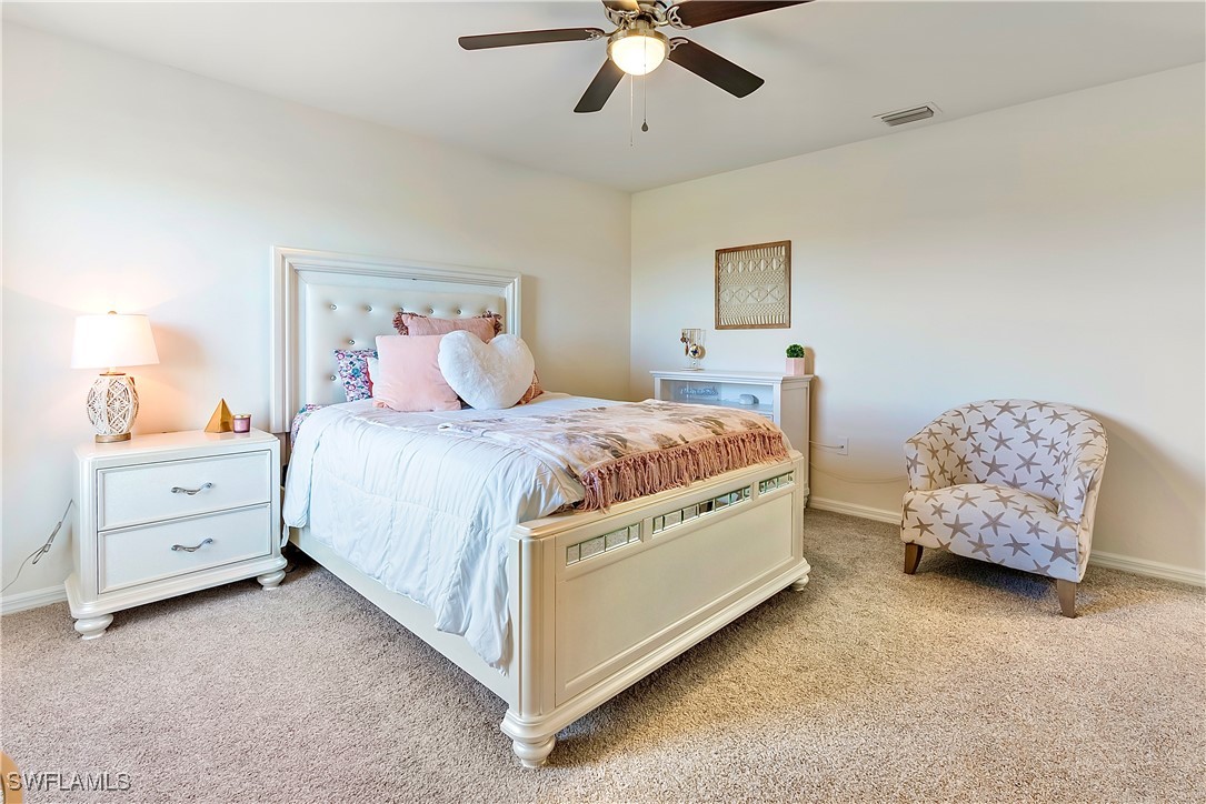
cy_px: 402
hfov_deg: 96.7
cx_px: 603
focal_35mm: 16
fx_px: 536
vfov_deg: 73.8
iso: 100
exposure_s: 1
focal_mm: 16
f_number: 8
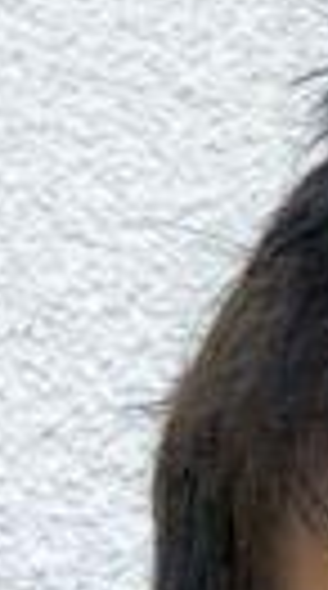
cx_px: 665
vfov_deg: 4.9
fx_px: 6758
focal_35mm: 434
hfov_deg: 2.8
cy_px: 1297
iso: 125
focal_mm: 10.9
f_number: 4.3
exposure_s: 1/60
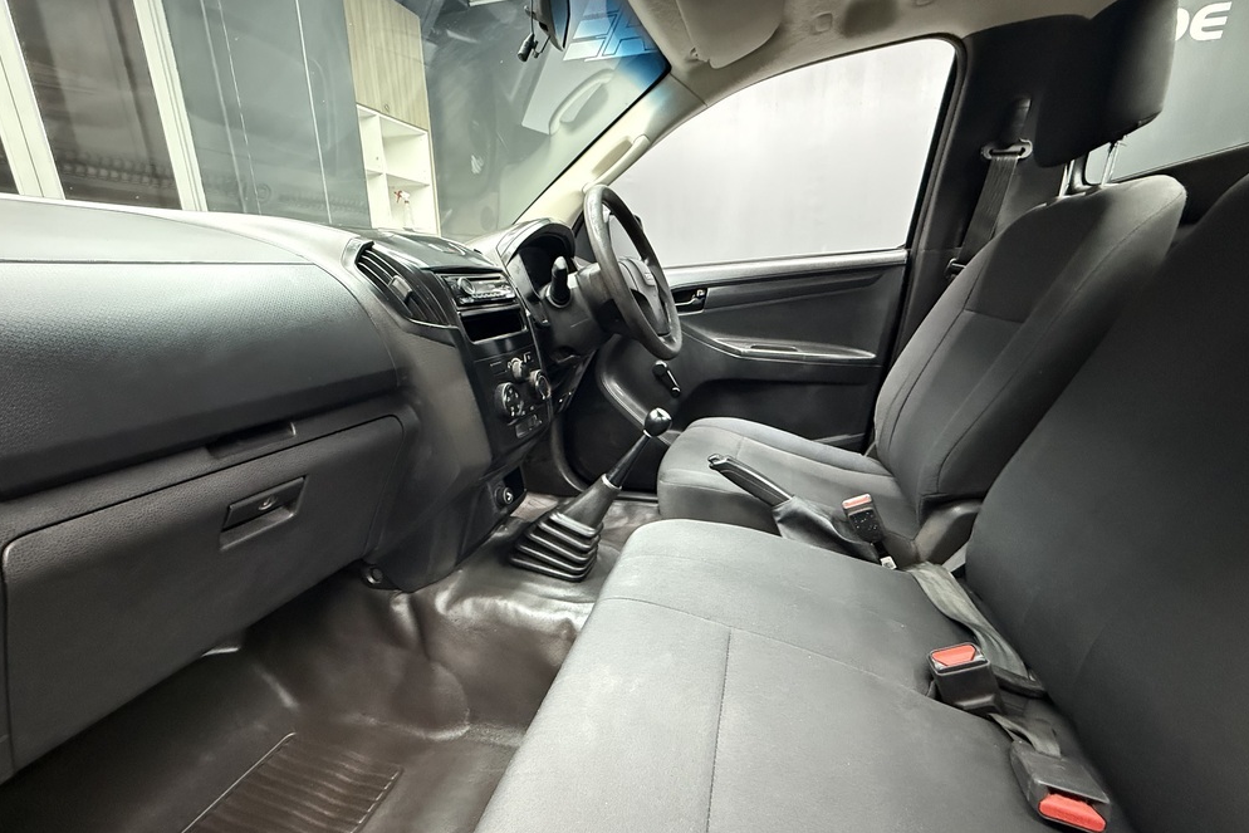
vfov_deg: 77.3
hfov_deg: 100.4
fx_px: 520
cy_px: 442
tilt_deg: -17.8
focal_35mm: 15
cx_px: 609
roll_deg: -0.2
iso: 1250
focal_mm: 2.22
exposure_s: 1/33
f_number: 2.2
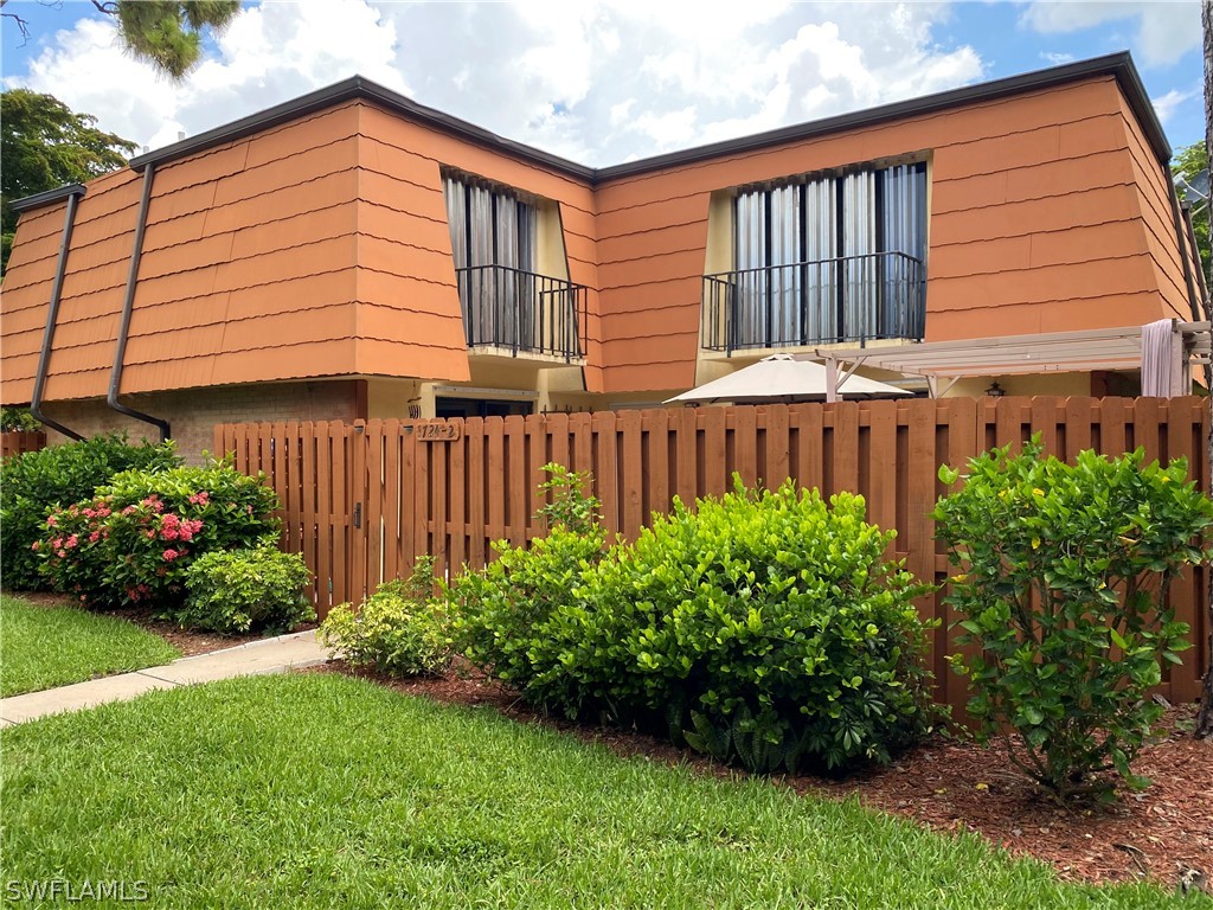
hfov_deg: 67.3
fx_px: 911
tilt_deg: -0.5
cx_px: 606
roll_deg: +0.2
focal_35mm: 26
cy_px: 455
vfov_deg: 53.1
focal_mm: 4.25
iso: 32
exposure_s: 1/597
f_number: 1.8
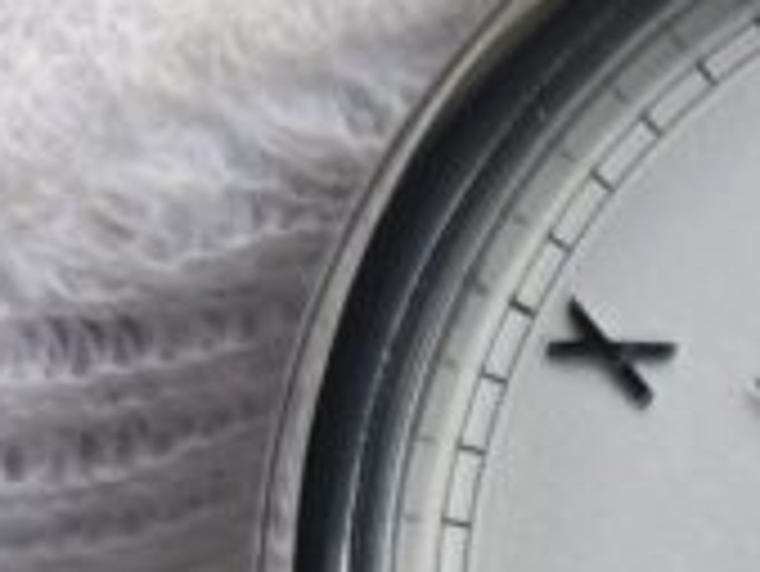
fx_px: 2593
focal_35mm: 118
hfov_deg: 15.3
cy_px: 775
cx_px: 1183
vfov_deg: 12.1
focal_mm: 5.4
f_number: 1.8
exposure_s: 1/526
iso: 100
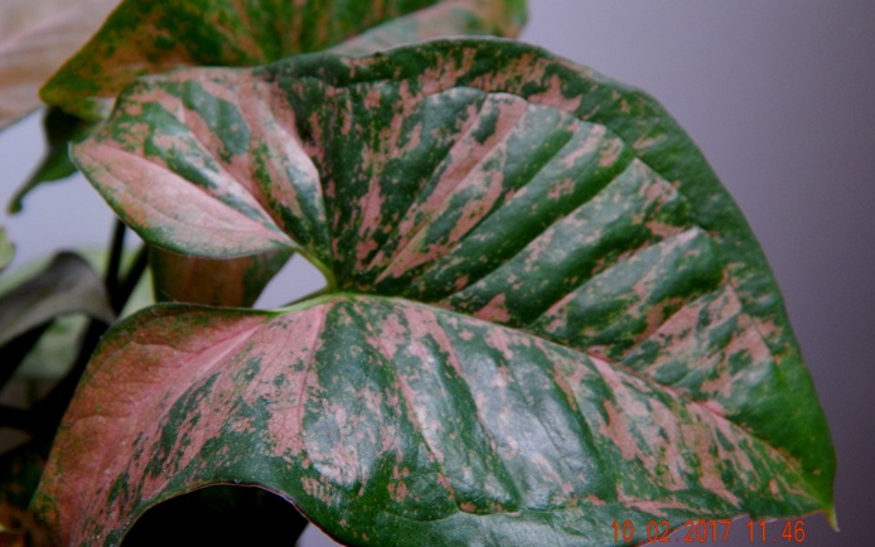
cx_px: 440
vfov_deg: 28.0
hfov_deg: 43.5
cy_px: 269
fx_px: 1097
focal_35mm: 46
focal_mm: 7.7
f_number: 3.6
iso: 360
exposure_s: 1/30
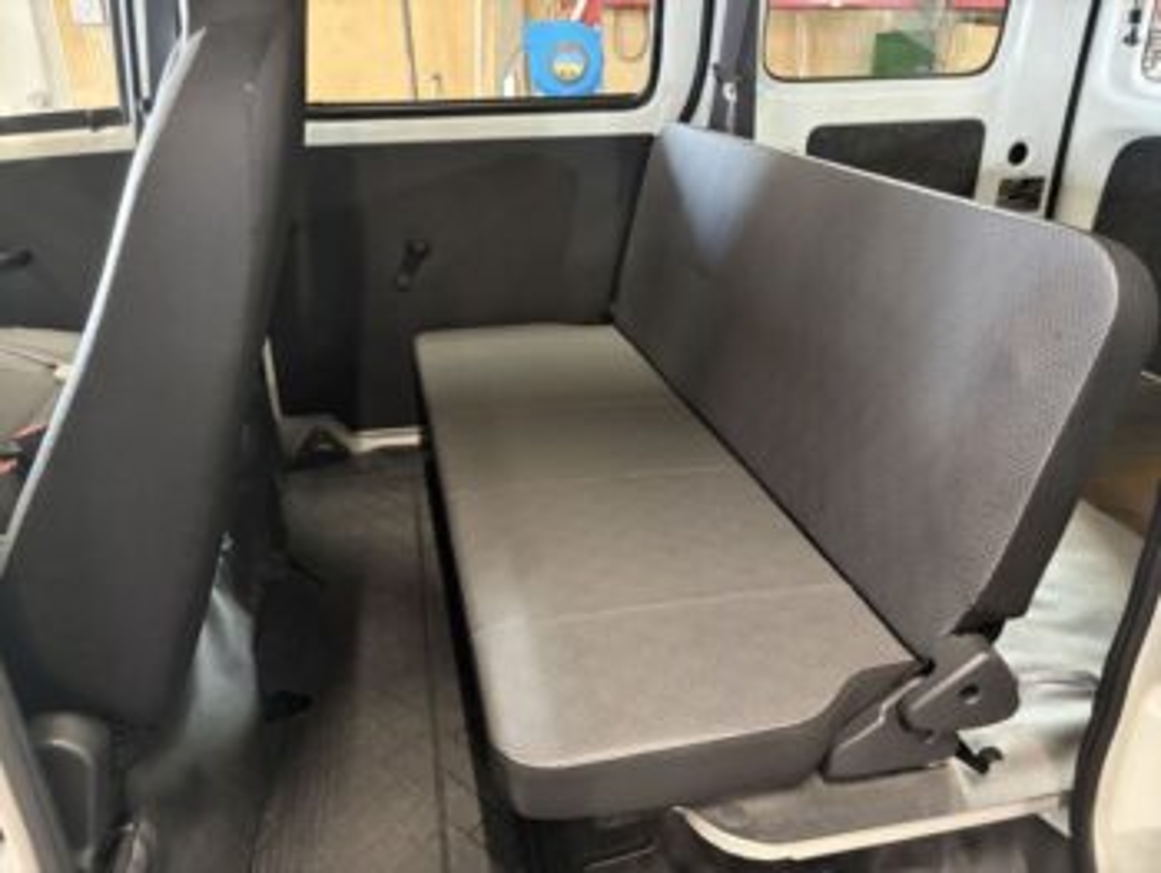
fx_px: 873
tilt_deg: -24.3
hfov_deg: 67.3
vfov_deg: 53.1
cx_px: 580
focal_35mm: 26
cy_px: 436
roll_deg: -0.7
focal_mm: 5.96
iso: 500
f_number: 1.6
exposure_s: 1/25
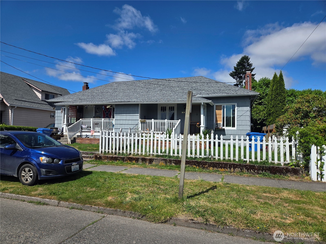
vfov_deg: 58.9
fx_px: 217
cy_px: 122
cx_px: 163
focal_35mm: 23
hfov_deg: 73.9
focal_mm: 5.4
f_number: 1.8
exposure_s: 1/7891
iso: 80
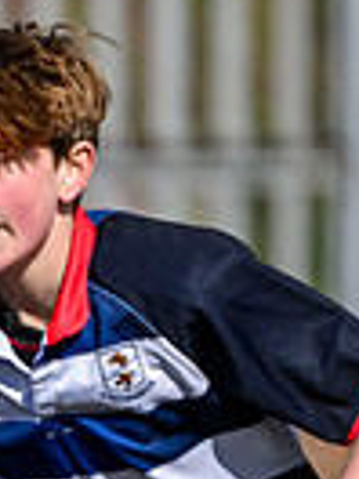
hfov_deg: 0.8
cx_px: -742
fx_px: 27199
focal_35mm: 1967
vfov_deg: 1.0
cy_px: 791
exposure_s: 1/3200
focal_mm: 400
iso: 200
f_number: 3.2
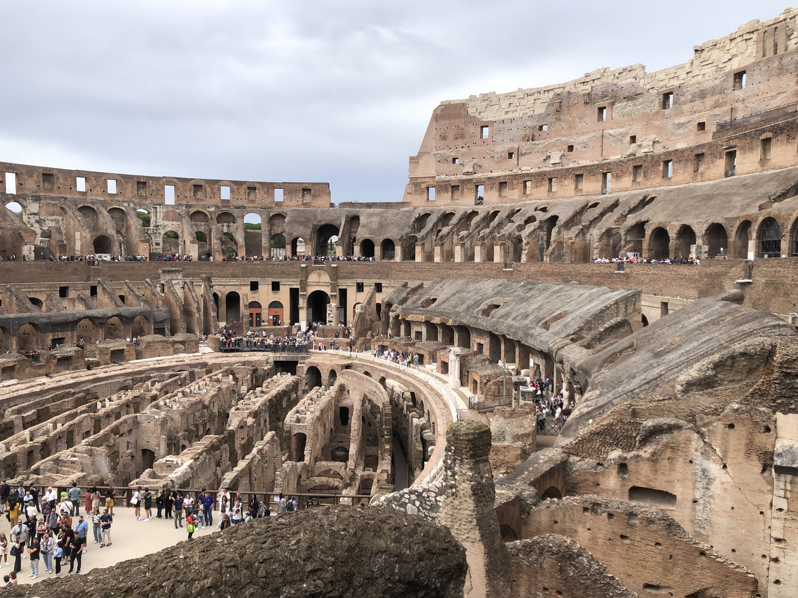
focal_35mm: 28
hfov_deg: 63.4
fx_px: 645
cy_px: 299
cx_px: 399
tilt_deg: -3.5
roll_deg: +0.2
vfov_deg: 49.7
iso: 20
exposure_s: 1/1312
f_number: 1.8
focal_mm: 4
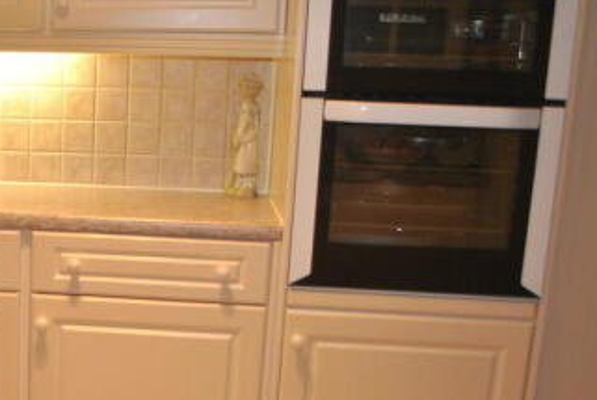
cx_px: 29
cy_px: 297
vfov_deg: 24.4
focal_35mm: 55
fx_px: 913
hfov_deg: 33.7
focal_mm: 18
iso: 100
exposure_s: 1/15
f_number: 3.5
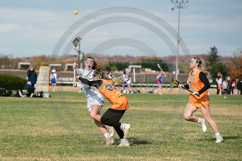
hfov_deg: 7.5
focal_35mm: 273
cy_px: 110
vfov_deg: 5.0
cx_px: 77
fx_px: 1838
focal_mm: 200
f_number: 5
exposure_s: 1/1600
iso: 250
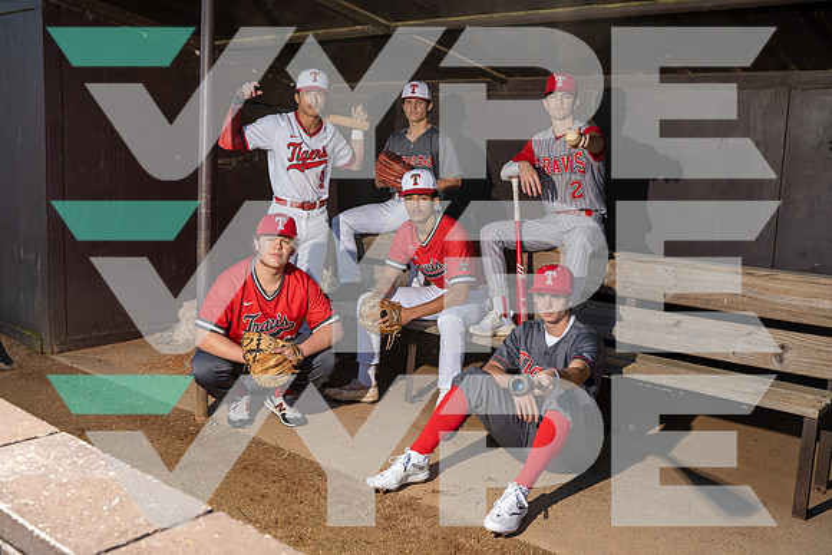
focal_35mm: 35
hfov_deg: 54.4
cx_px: 416
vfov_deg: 37.9
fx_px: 809
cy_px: 278
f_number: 5.6
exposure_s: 1/250
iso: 80
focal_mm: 35
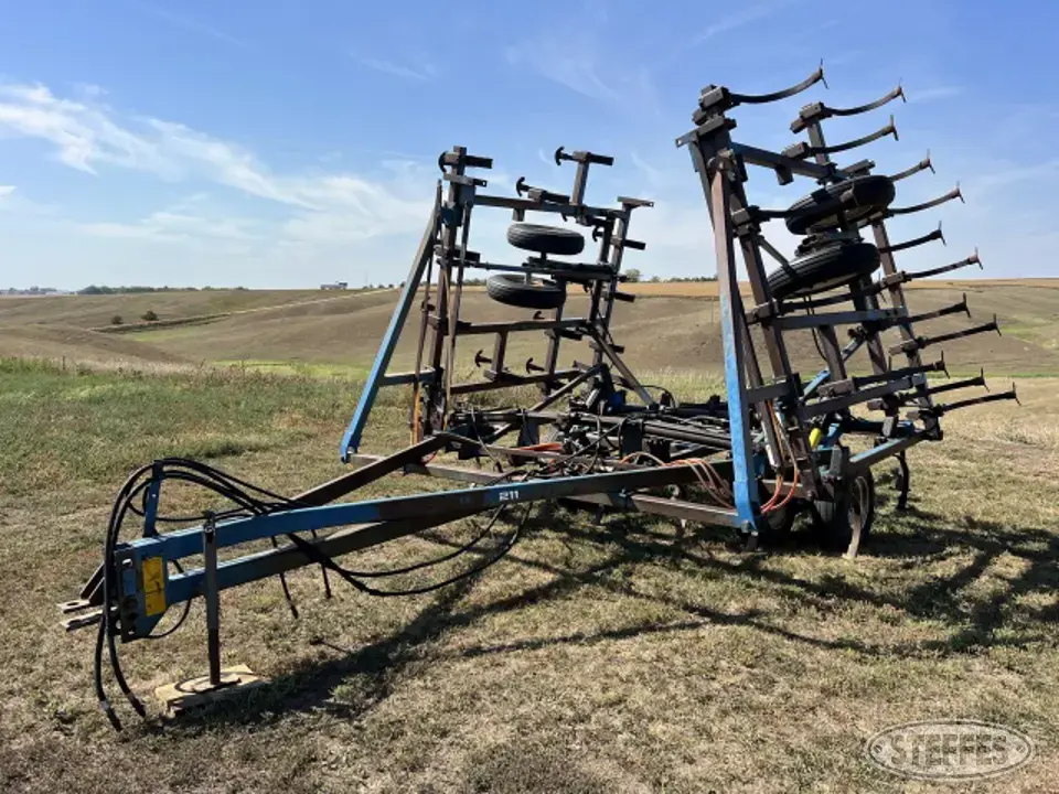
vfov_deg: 53.1
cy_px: 397
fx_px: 795
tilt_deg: -4.5
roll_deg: +0.1
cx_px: 530
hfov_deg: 67.3
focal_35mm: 26
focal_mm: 5.7
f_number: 1.5
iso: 50
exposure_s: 1/3704
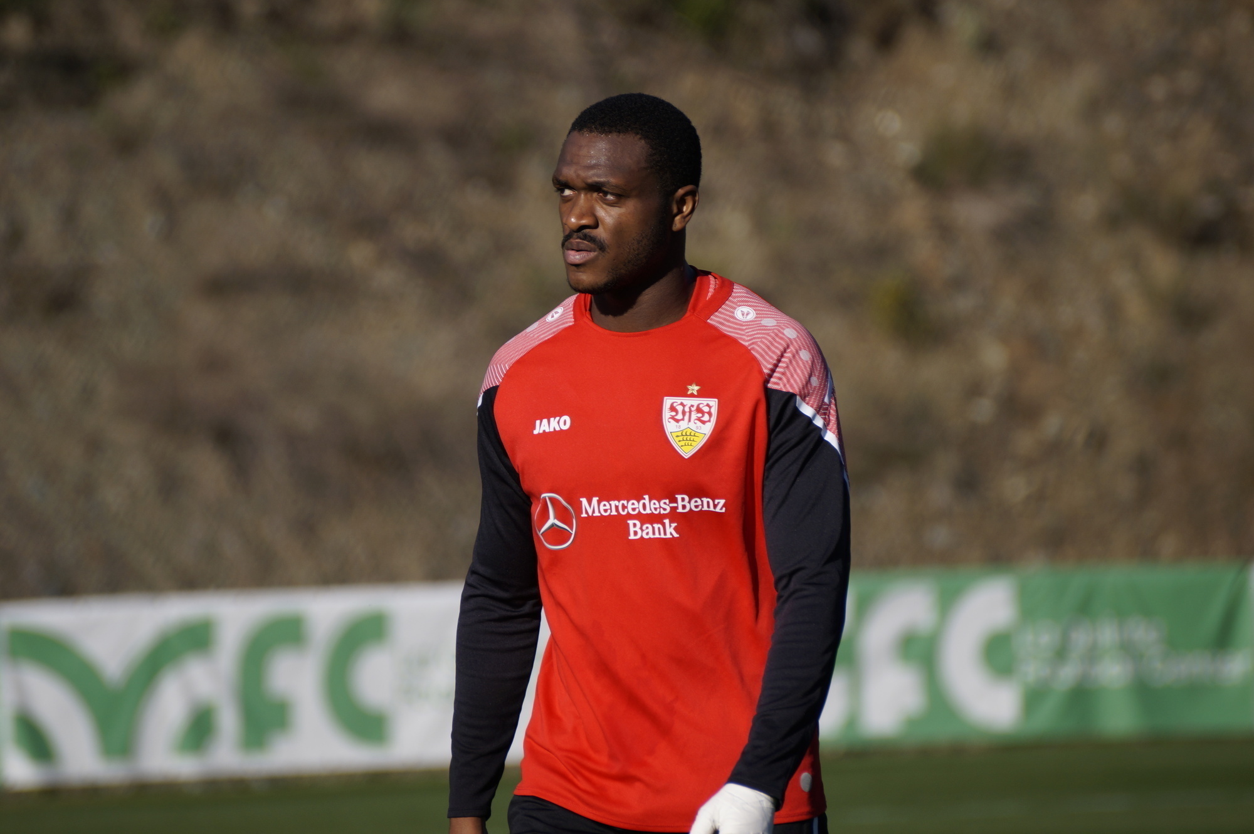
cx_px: 627
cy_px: 417
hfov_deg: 4.6
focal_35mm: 450
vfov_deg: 3.1
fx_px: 15665
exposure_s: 1/640
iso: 100
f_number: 6.3
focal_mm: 300
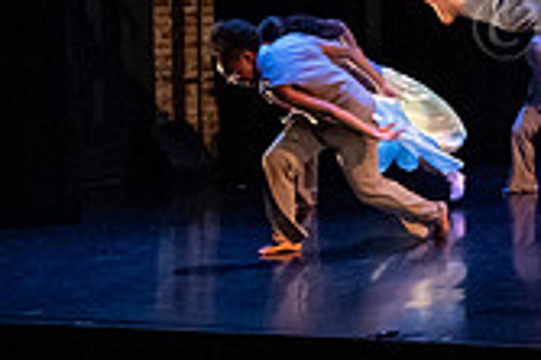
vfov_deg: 10.7
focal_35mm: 127
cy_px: 40
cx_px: 1085
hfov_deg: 13.7
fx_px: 1907
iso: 6400
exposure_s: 1/400
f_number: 4
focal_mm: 28
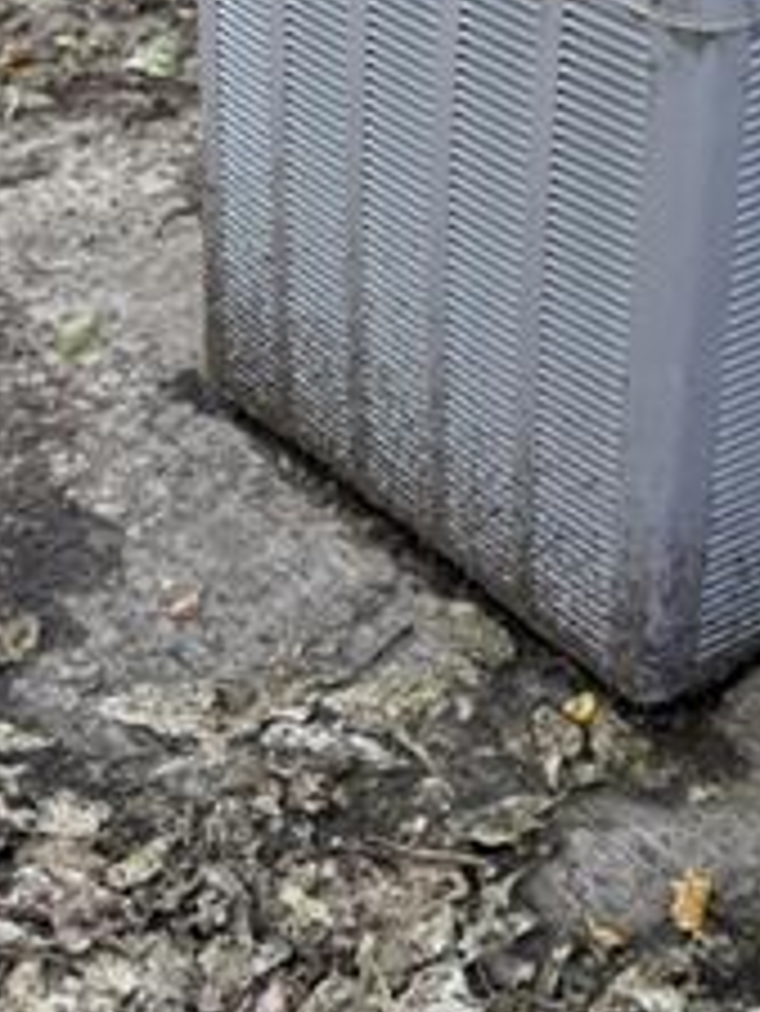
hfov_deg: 18.0
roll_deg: -0.5
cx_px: 342
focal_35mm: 82
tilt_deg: -28.2
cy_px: 148
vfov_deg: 23.3
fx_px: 2398
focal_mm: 6.76
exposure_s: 1/121
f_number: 1.78
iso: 50
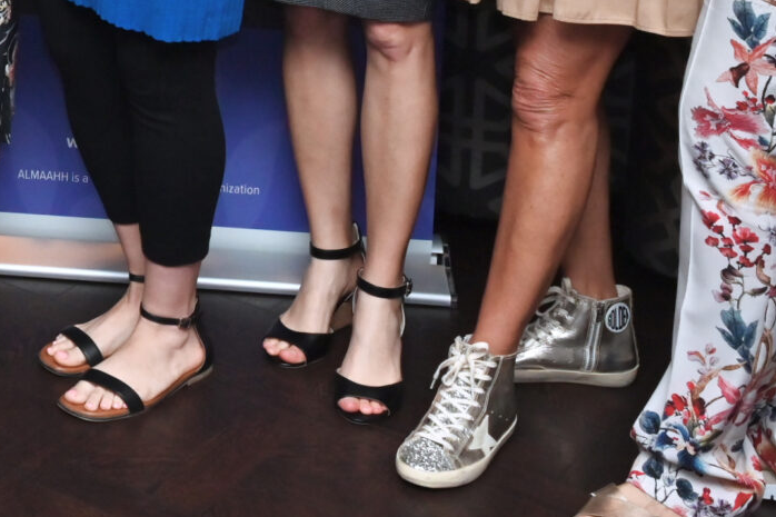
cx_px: -270
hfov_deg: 20.8
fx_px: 1896
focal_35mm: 88
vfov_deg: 14.3
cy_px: -316
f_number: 7.1
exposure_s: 1/160
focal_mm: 24
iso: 1000
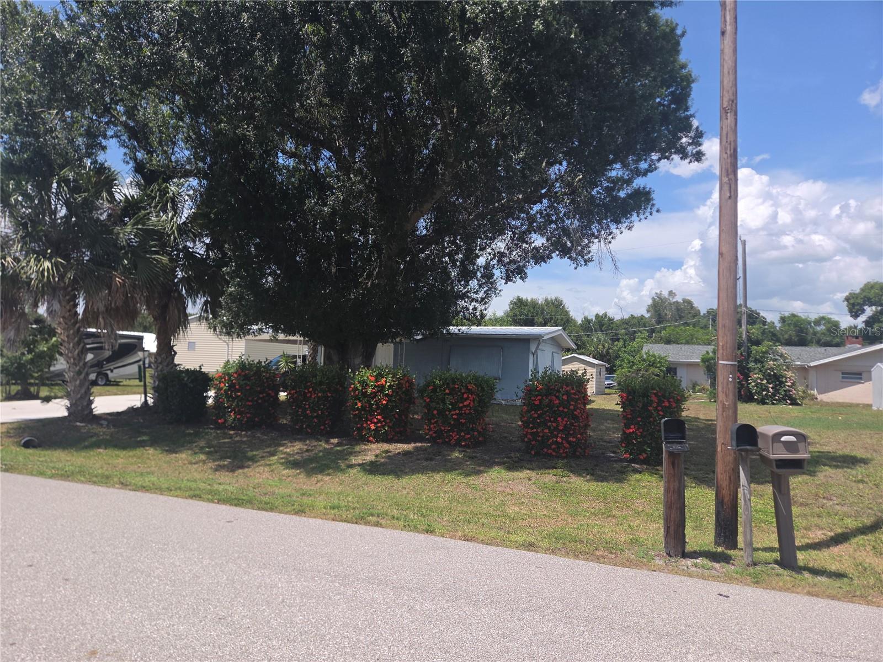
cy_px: 331
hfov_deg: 73.9
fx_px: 587
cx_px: 442
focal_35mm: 23
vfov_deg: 58.9
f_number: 1.8
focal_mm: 5.4
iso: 25
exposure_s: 1/1258
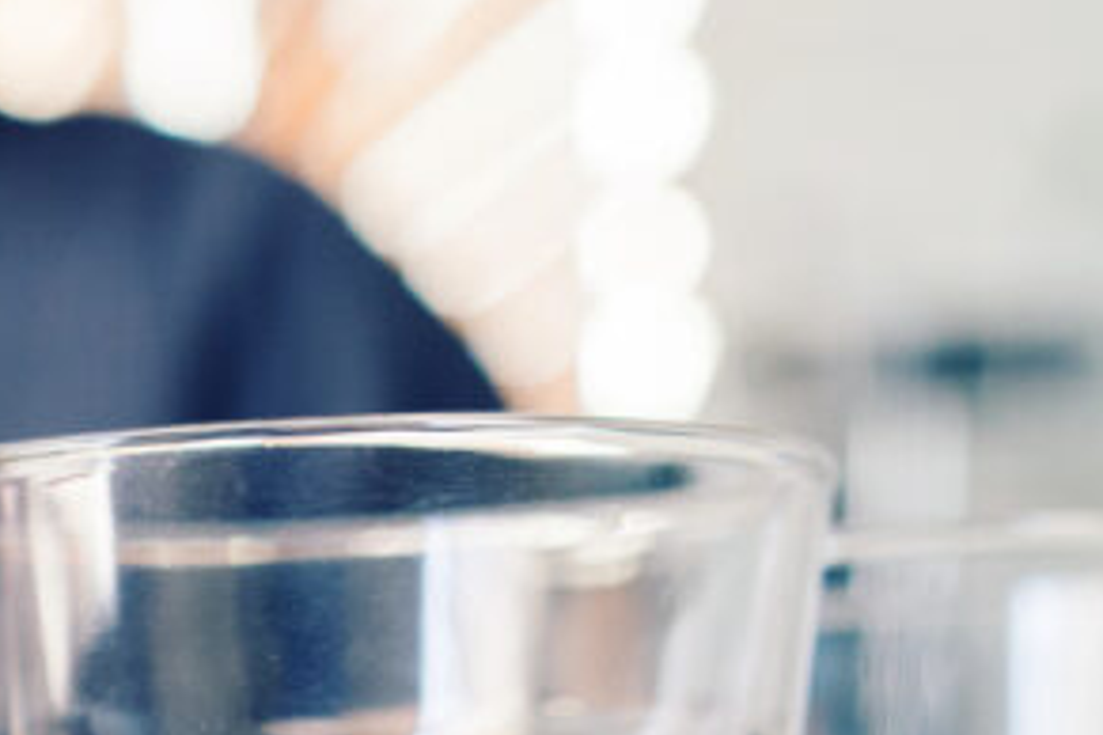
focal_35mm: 123
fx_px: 3768
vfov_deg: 10.7
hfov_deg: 14.7
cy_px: 1161
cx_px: -830
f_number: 2.8
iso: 500
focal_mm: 35
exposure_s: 1/60
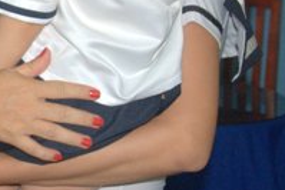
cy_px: -33
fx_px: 1220
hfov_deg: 13.0
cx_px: -47
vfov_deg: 8.8
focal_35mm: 154
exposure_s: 1/60
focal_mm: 32
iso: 800
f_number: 4.2
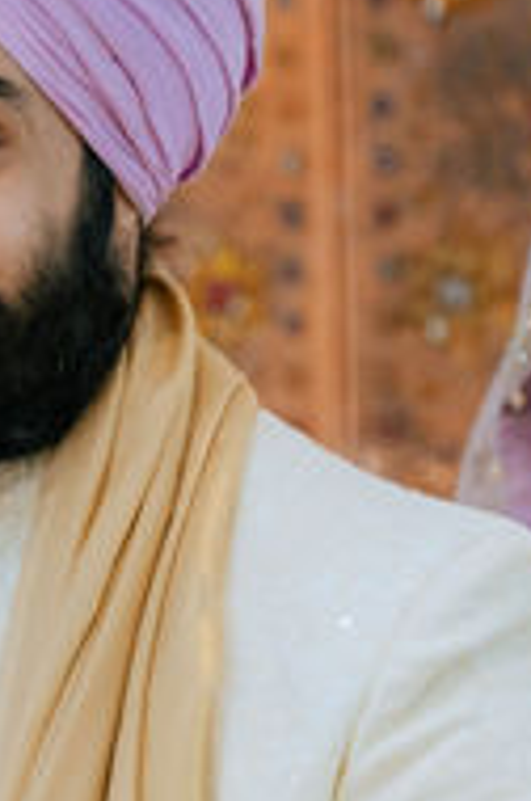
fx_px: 4308
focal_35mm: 194
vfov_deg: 10.6
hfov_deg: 7.0
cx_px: 88
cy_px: 563
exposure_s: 1/125
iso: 1600
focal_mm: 57.5
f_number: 2.8
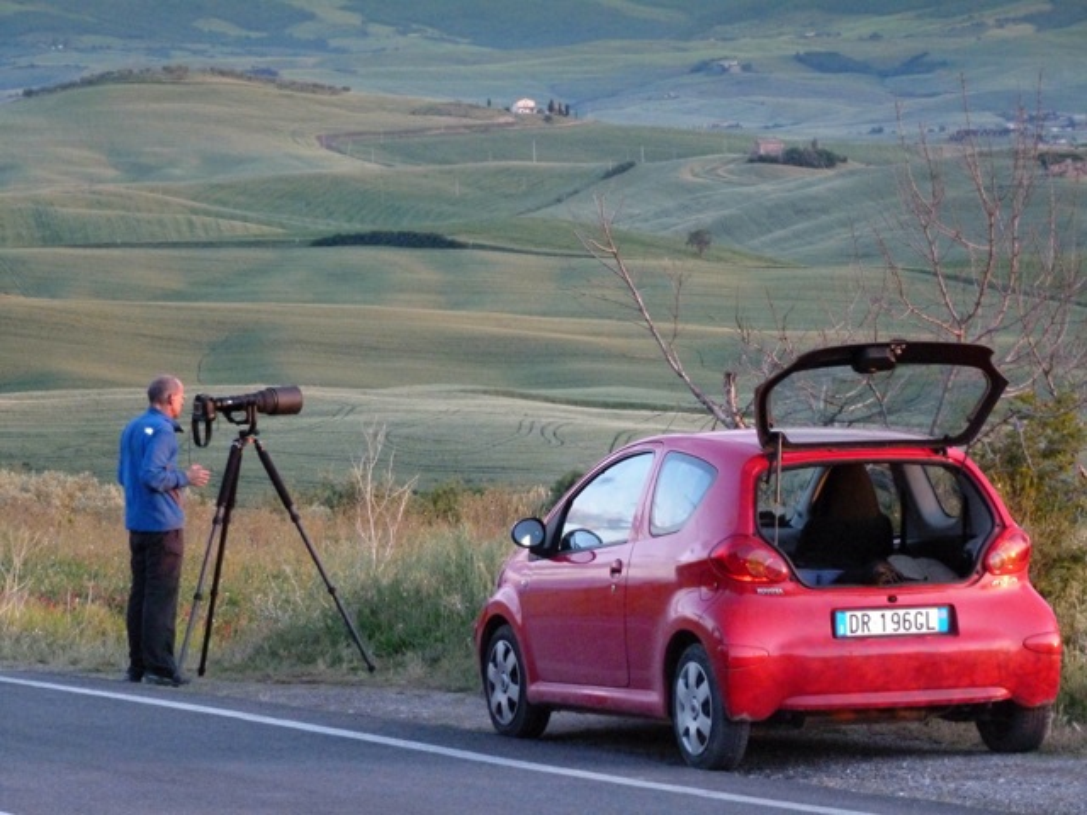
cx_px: 544
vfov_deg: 8.8
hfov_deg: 11.8
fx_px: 5275
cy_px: 408
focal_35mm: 168
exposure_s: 1/60
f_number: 5.4
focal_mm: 30.1
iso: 500
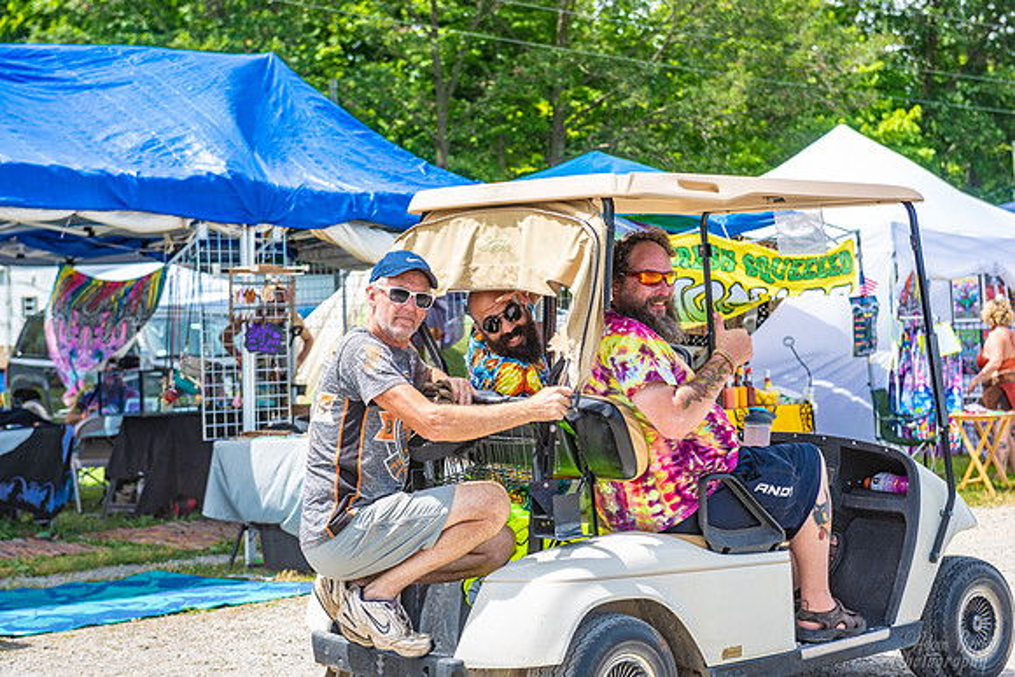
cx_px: 508
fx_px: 1974
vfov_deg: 19.5
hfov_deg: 28.8
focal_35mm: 70
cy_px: 338
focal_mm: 70
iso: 100
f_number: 4.5
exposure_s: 1/400
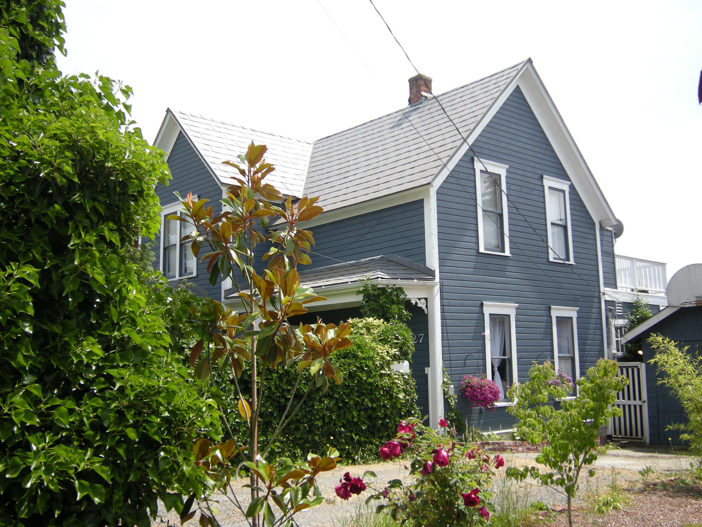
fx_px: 771
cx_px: 351
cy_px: 264
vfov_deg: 37.7
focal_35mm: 38
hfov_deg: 49.0
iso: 64
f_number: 6.4
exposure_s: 1/115
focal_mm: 6.3
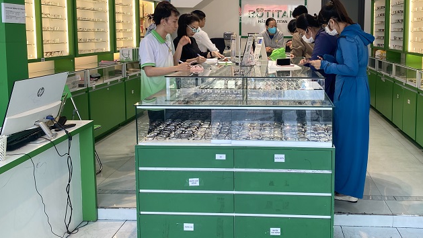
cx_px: 266
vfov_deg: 32.4
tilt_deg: -6.3
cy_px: 69
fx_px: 404
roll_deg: -0.8
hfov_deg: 54.6
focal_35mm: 36
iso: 50
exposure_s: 1/100
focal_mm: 4.25
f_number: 1.8
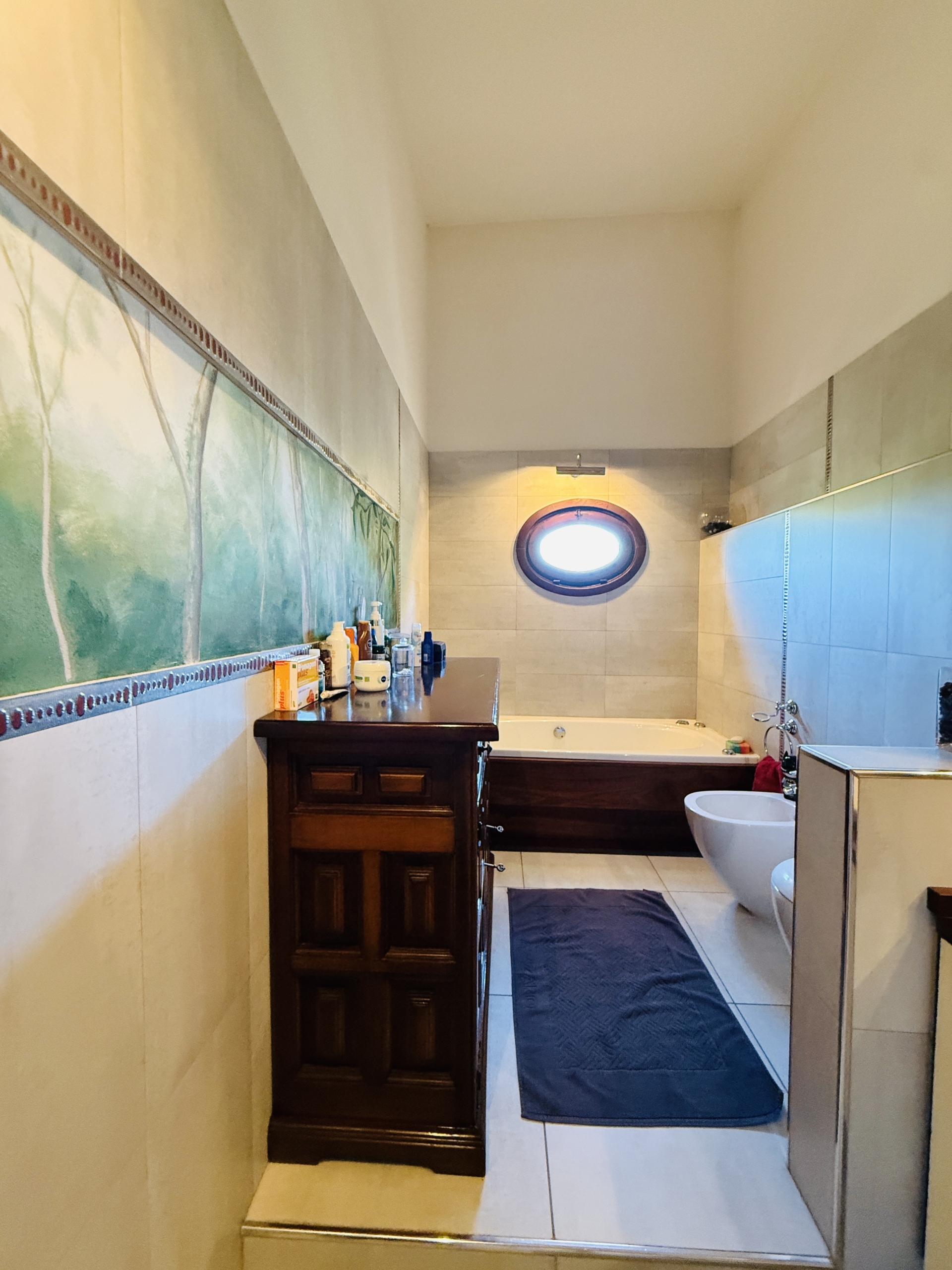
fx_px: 513
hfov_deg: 85.7
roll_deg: -0.6
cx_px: 476
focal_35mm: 14
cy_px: 635
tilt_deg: -1.3
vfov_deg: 102.1
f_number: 2.2
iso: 400
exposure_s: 1/50
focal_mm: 2.22
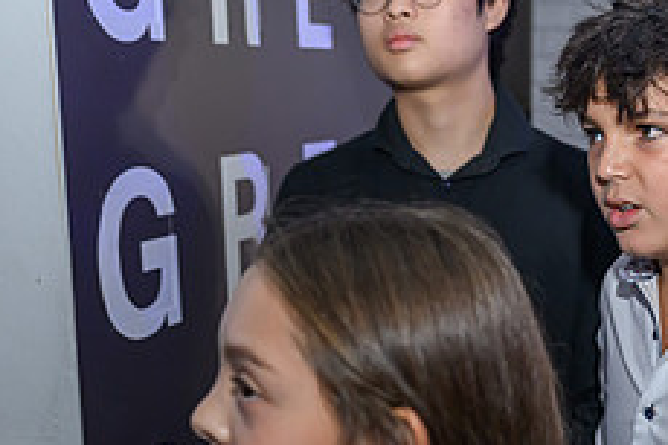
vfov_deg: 18.7
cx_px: 598
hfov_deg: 27.1
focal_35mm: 72
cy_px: 365
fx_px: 1335
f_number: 2.8
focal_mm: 28.5
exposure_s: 1/160
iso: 1250
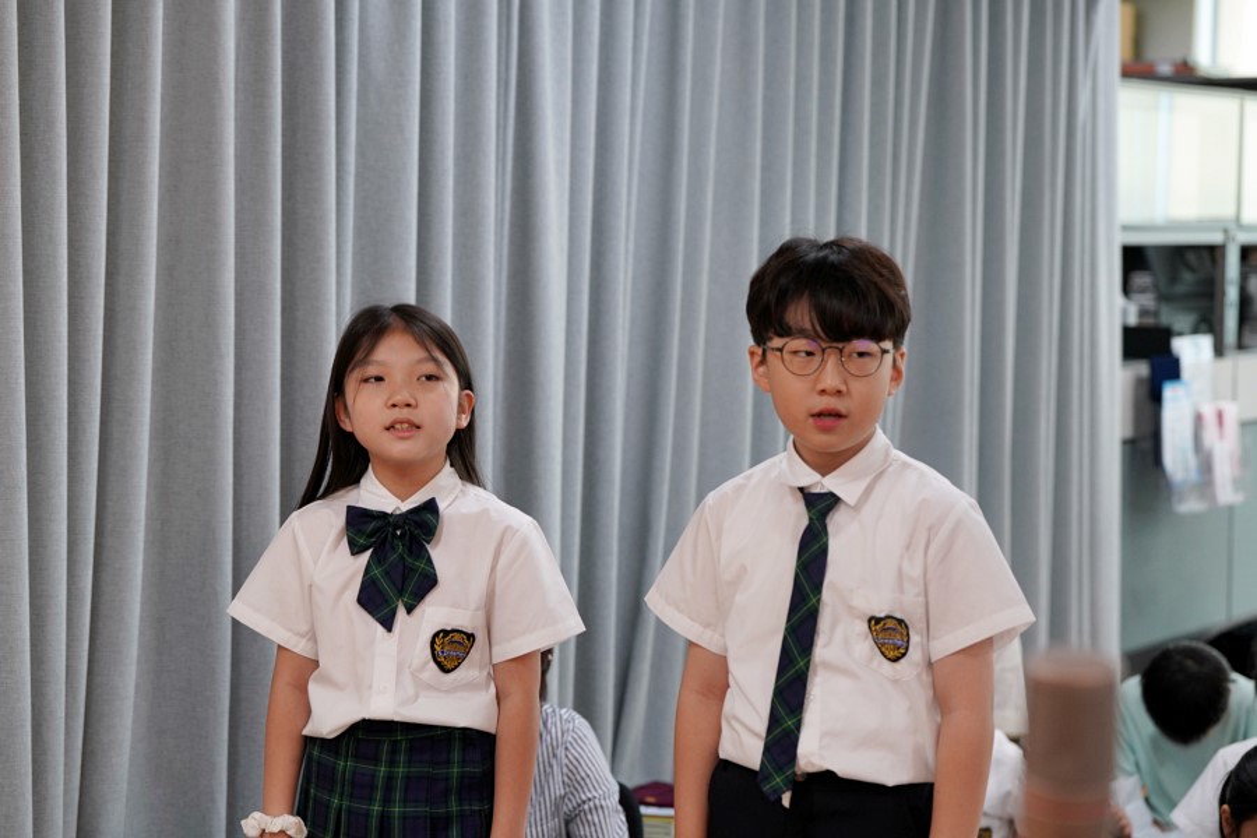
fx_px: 2723
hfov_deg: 26.0
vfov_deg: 17.5
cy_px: 419
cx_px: 628
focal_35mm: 78
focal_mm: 78
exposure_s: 1/160
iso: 1250
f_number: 4
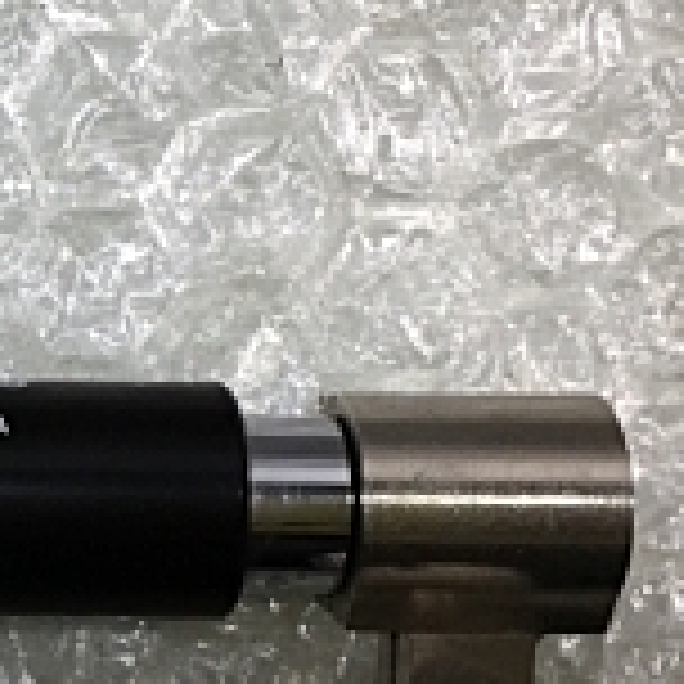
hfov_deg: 14.9
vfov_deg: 16.1
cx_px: -360
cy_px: 400
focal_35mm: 108
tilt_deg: -83.7
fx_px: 2414
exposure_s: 1/120
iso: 25
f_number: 2.2
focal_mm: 4.15
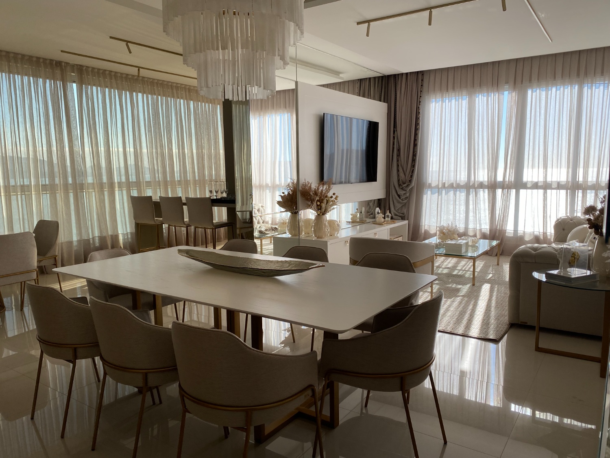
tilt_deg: -7.7
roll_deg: +0.1
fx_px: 458
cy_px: 229
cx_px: 305
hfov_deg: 67.3
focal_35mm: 26
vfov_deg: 53.1
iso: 32
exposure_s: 1/1063
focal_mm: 4.25
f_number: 1.8
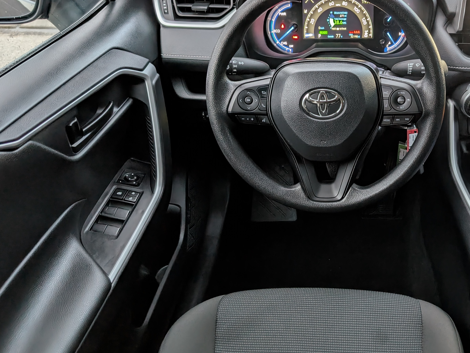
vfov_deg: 39.6
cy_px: 188
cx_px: 343
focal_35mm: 36
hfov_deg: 49.6
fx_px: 489
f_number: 1.68
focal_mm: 6.9
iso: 183
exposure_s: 1/17.7
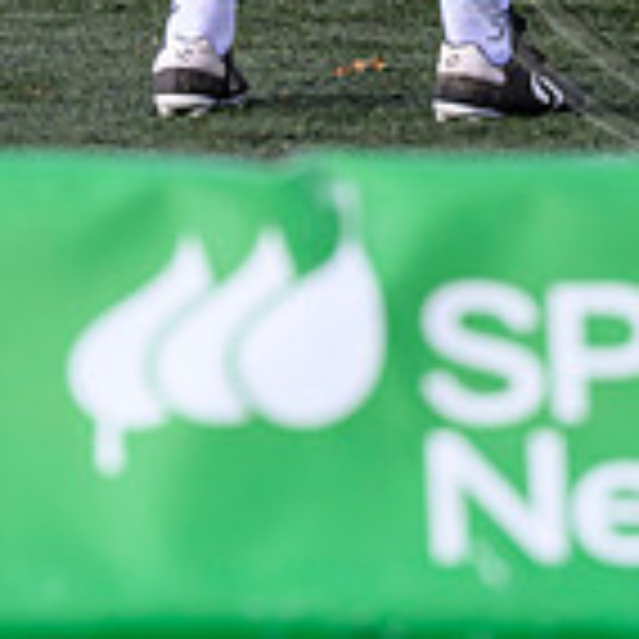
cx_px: 1191
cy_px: -199
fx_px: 13074
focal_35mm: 626
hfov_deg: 2.8
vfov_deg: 2.8
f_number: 3.5
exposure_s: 1/2000
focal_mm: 145
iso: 500
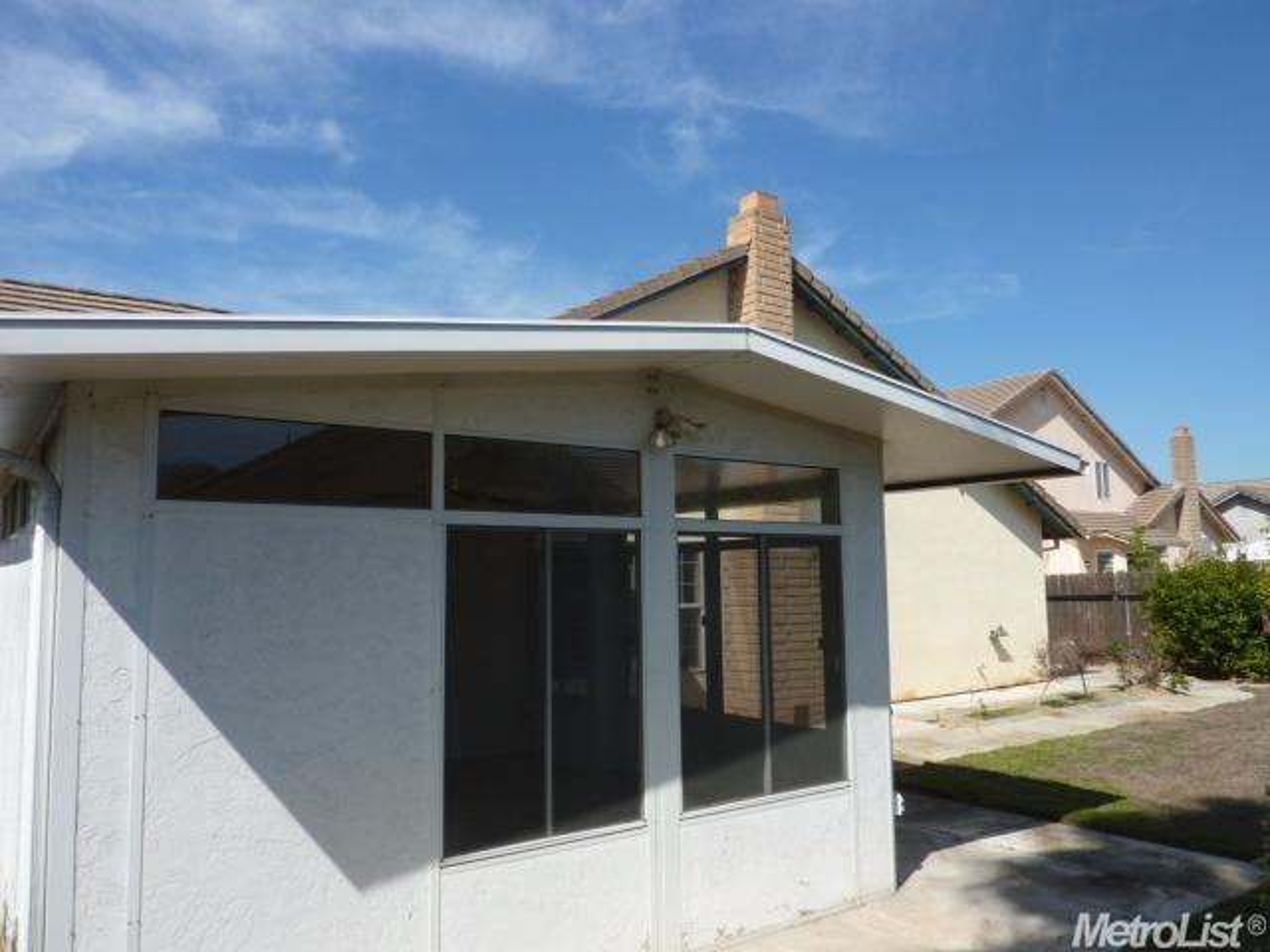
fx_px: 917
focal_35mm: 25
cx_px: 635
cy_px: 476
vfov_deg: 54.9
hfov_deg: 69.4
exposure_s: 1/500
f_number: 5
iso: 80
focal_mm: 4.1
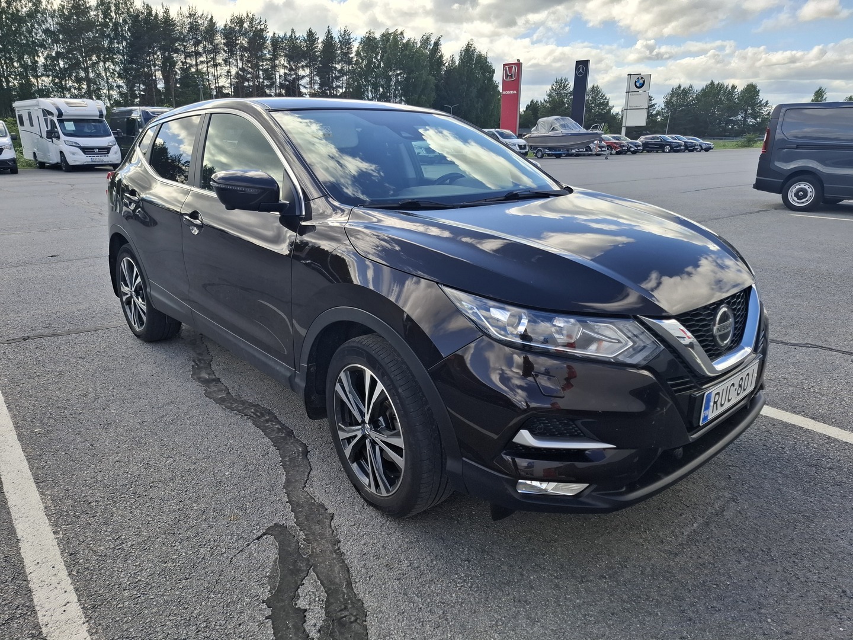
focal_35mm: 23
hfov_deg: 73.9
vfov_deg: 58.9
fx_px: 567
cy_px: 320
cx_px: 426
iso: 50
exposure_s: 1/1024
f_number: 1.8
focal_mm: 5.54
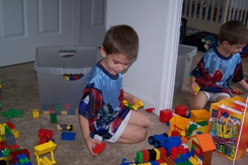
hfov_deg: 41.0
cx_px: 145
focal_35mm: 48
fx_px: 331
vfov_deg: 28.1
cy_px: 90
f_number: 2.8
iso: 140
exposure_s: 1/60
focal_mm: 6.3
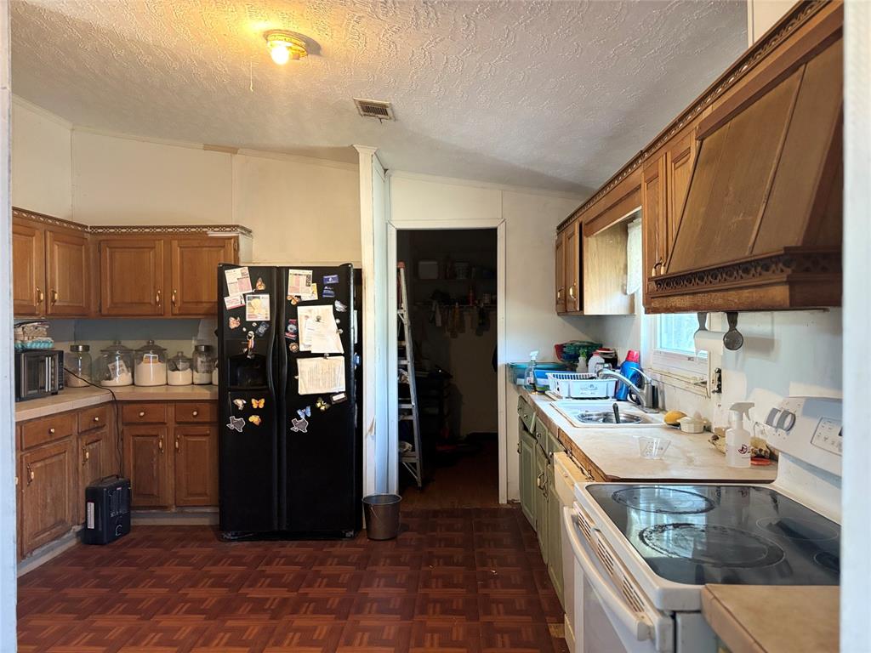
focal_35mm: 26
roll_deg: +0.1
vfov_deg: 53.1
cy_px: 326
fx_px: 654
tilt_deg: -0.6
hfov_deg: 67.3
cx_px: 436
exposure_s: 1/60
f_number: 1.6
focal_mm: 5.96
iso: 500
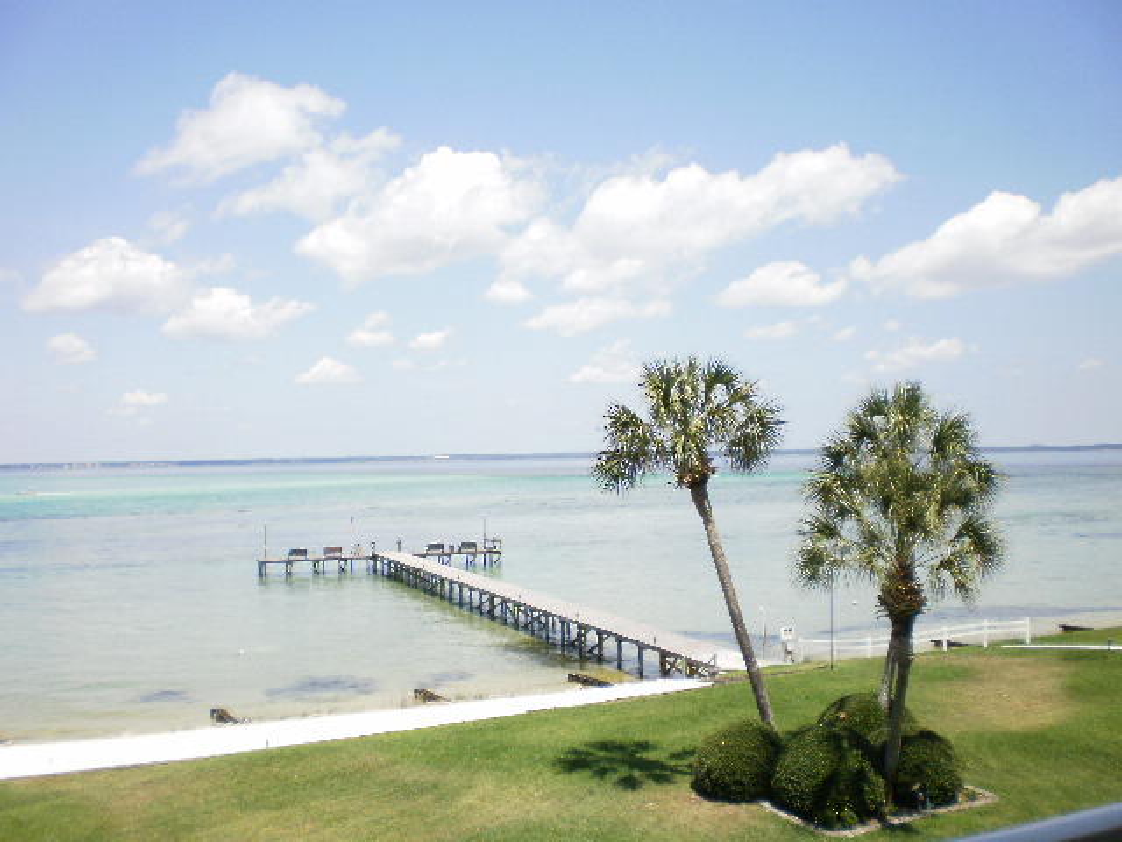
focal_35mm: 38
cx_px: 561
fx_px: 1232
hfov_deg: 49.0
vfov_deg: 37.7
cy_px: 421
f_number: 3.1
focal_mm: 6.3
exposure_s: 1/800
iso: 100
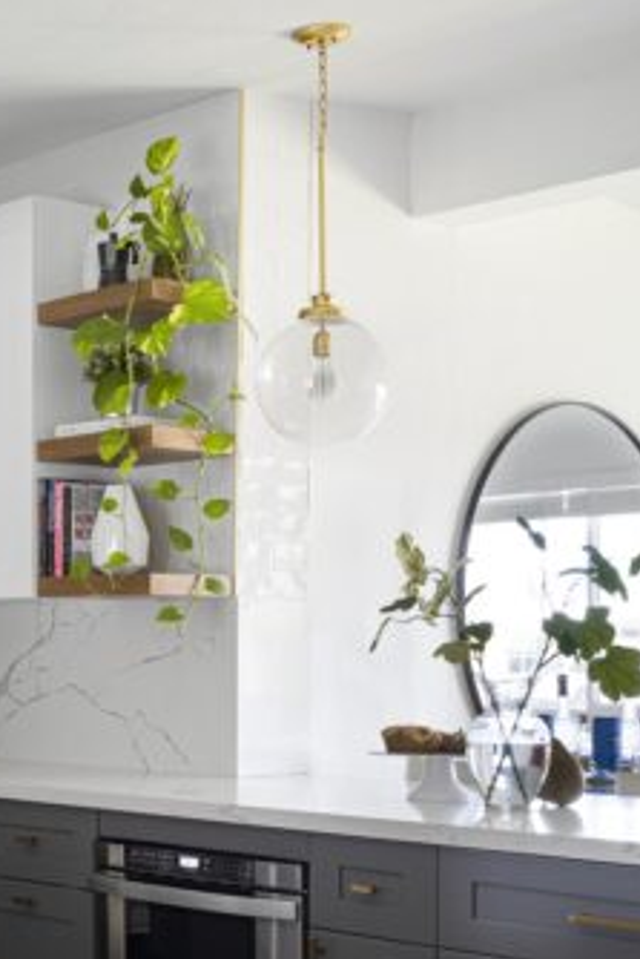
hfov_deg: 20.8
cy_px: 663
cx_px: -83
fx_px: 1651
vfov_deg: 32.0
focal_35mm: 62
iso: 160
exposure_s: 1/2
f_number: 10
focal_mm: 27
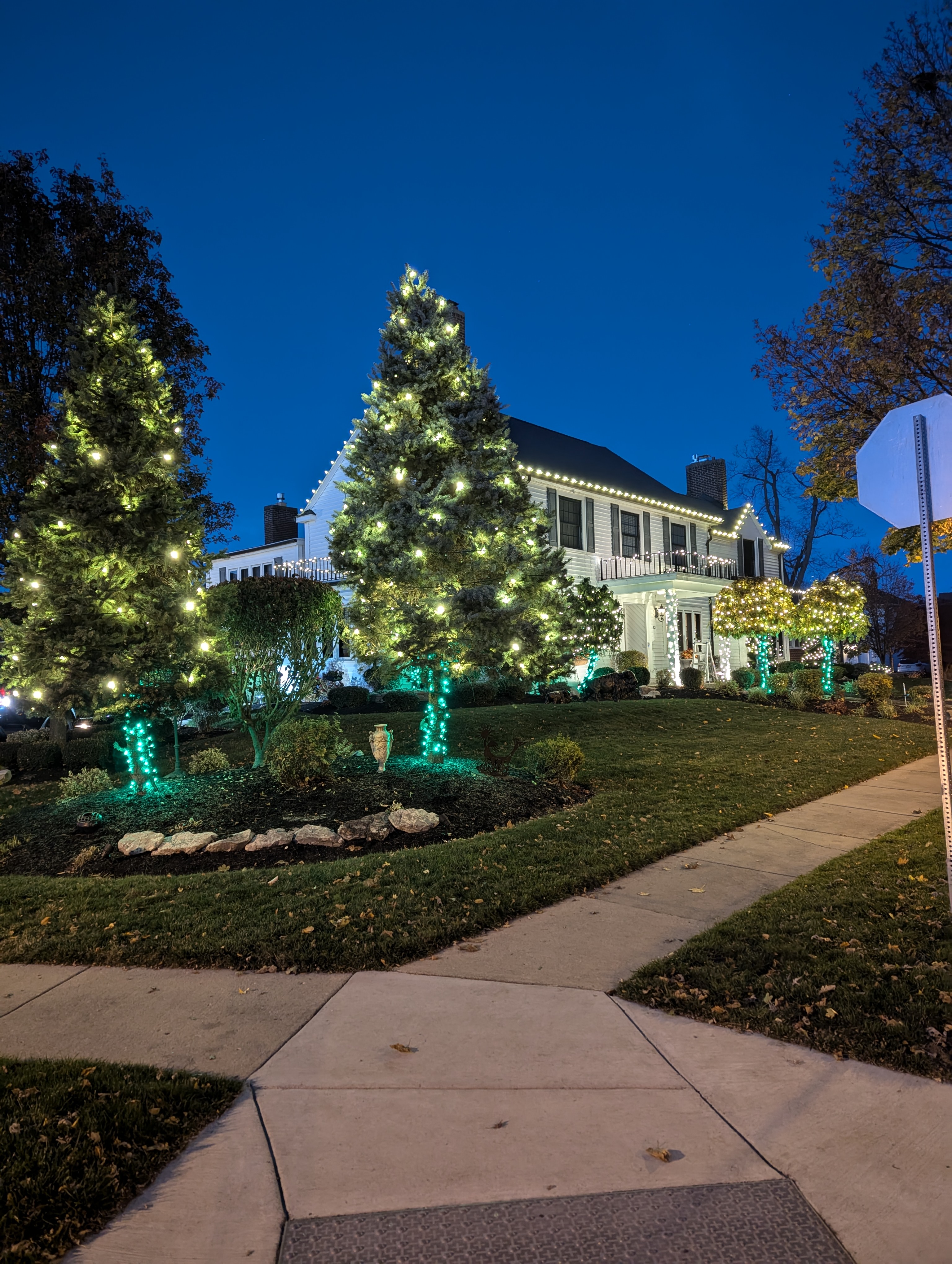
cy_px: 632
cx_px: 476
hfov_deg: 56.9
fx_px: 878
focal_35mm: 24
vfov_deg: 71.5
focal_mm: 6.81
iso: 855
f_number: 1.85
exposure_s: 1/30
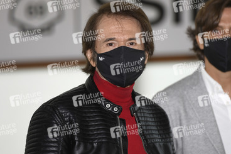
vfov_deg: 5.6
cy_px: 84
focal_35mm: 245
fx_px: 1571
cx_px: 135
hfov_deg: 8.4
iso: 400
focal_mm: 200
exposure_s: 1/640
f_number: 3.2
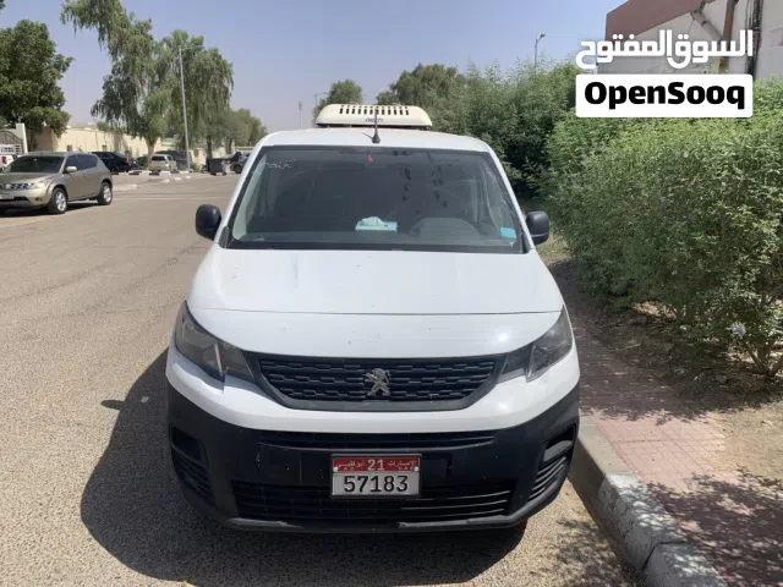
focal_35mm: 26
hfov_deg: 67.3
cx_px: 392
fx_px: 588
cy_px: 294
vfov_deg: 53.1
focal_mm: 4.25
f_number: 1.8
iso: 25
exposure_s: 1/4673
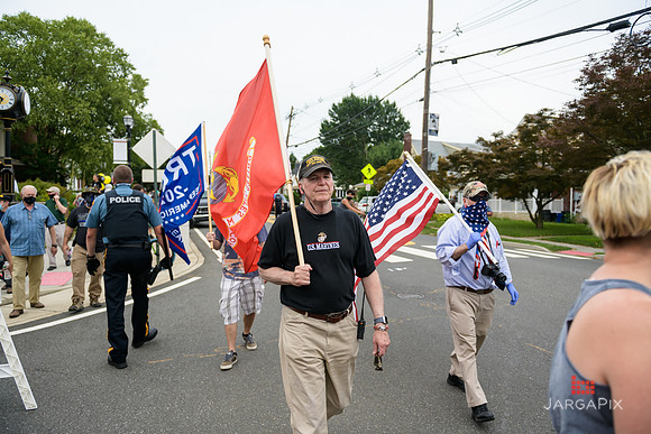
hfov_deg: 73.7
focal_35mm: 24
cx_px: 326
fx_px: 434
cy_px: 217
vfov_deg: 53.2
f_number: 3.2
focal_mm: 24
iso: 200
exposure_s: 1/640
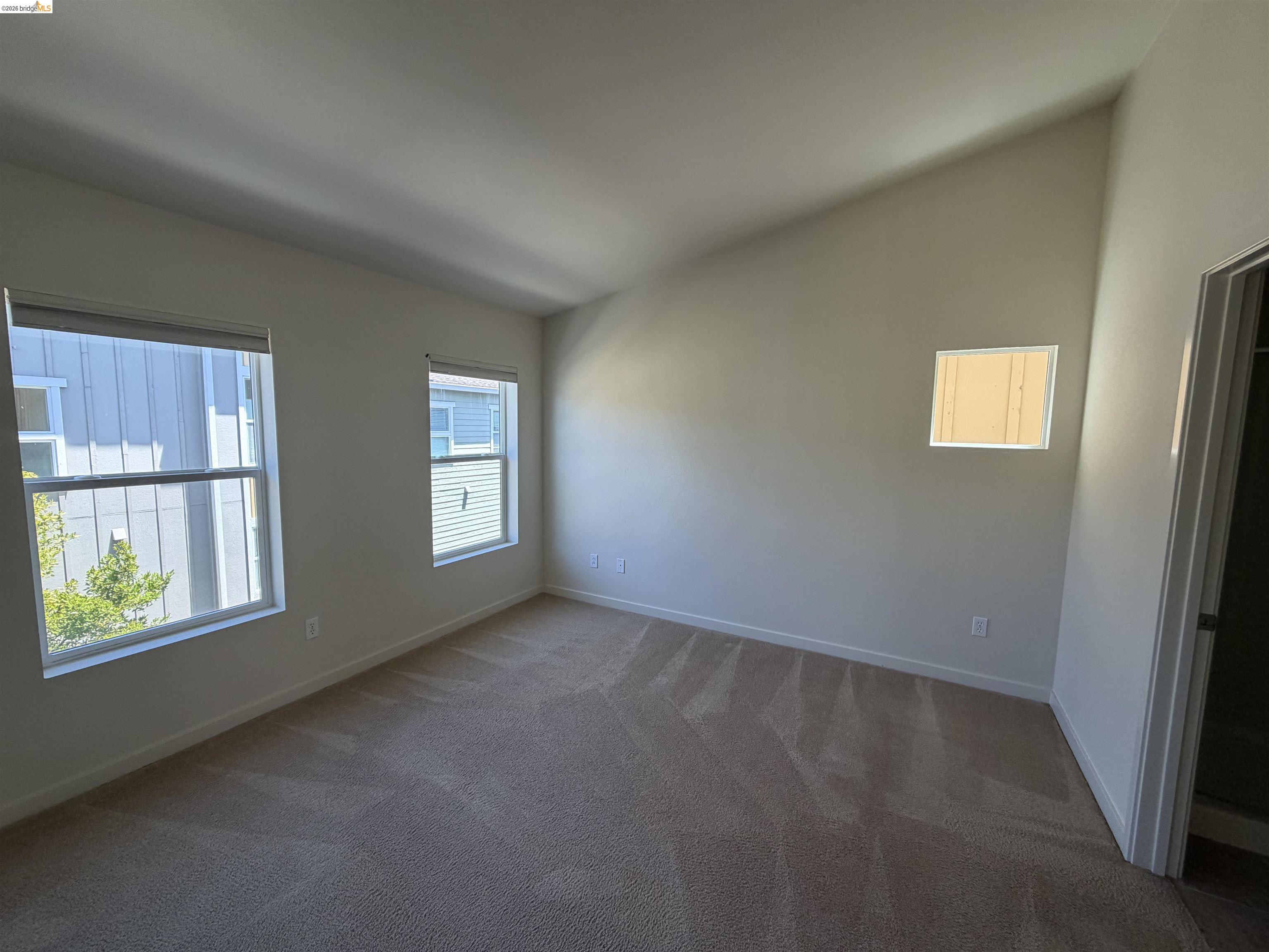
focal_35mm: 14
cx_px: 634
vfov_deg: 85.7
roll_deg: -0.6
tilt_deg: -5.8
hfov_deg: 102.1
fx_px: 513
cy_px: 476
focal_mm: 2.22
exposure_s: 1/121
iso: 125
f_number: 2.2
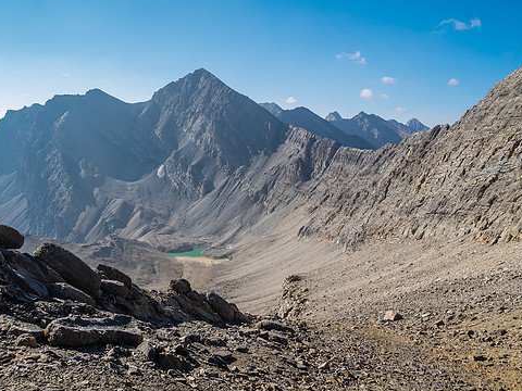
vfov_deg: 48.1
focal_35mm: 29
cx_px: 223
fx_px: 437
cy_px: 219
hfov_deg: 61.4
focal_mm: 12
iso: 200
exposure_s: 1/200
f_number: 8
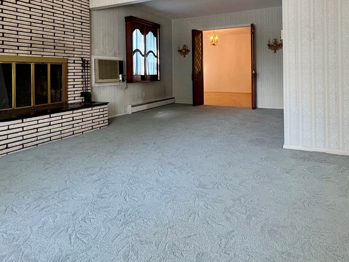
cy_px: 69
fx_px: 222
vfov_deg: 58.2
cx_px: 207
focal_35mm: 22
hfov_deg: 75.6
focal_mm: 2.22
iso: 200
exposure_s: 1/120
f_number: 2.2
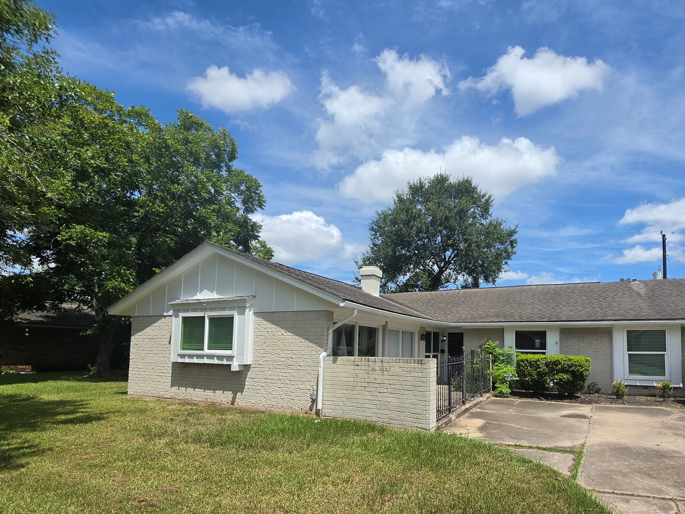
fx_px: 356
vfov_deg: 70.4
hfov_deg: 87.0
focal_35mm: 18
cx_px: 400
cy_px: 322
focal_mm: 2.2
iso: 32
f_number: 1.9
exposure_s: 1/2186
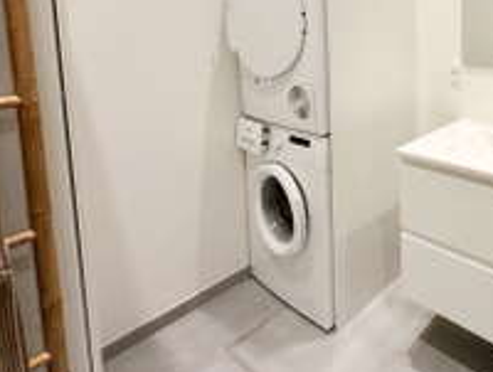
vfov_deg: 49.3
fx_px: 371
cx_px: 417
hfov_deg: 59.9
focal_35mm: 26
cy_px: 62
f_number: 2.2
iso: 160
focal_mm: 2.22
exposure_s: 1/50
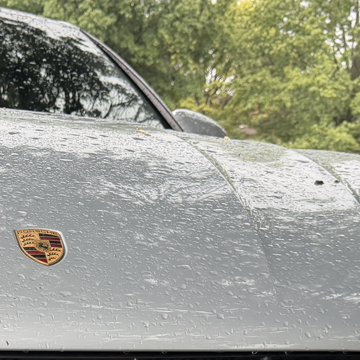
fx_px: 930
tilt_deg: -15.7
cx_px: -23
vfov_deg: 20.8
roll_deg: -3.5
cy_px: 401
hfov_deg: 21.0
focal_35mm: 79
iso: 125
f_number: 1.78
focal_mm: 6.76
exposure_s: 1/121
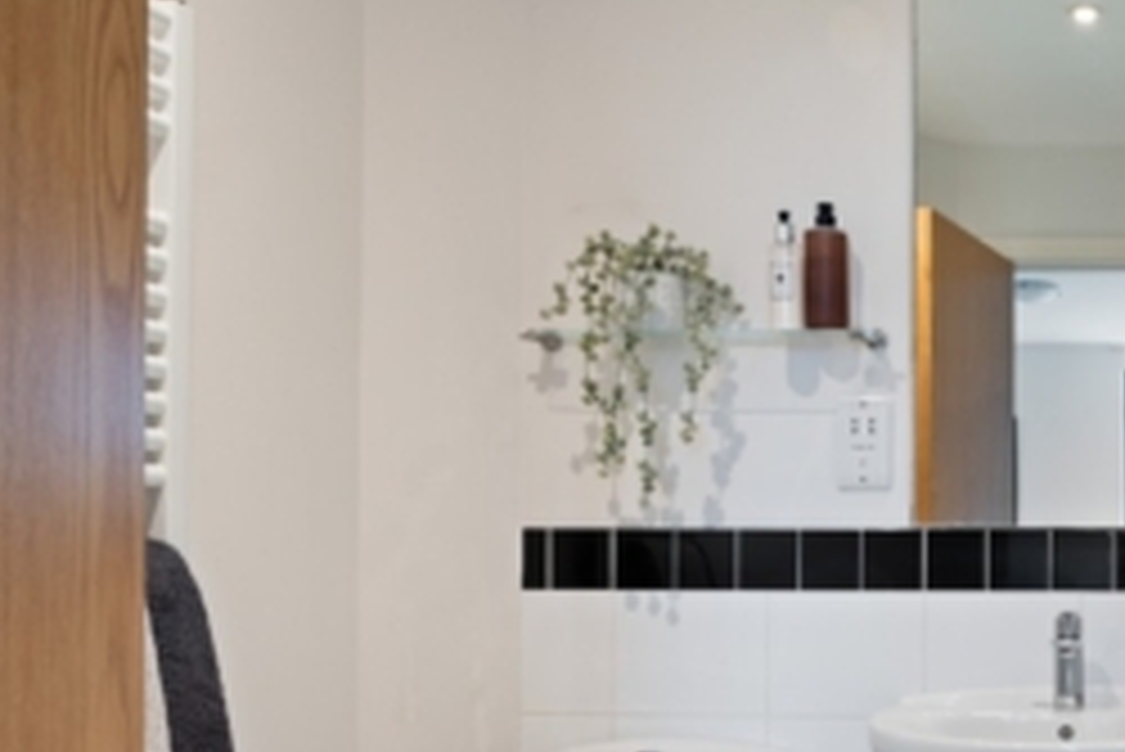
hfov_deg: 43.0
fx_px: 1219
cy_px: 543
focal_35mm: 39
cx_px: 1112
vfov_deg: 33.7
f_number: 8
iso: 400
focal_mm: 16
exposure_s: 1/1.67
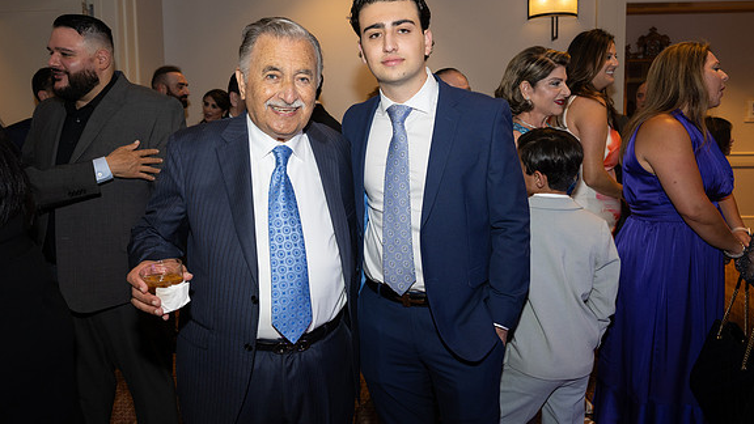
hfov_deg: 66.1
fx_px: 580
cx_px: 378
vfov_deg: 40.1
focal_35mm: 29
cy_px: 185
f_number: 5.6
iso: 800
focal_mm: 27.5
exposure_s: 1/100
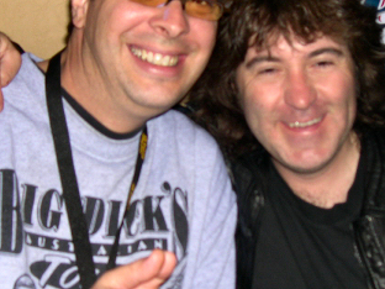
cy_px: 140
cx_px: 220
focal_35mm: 73
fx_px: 812
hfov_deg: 26.6
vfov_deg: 20.2
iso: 100
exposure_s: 1/60
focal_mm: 8
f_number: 2.8
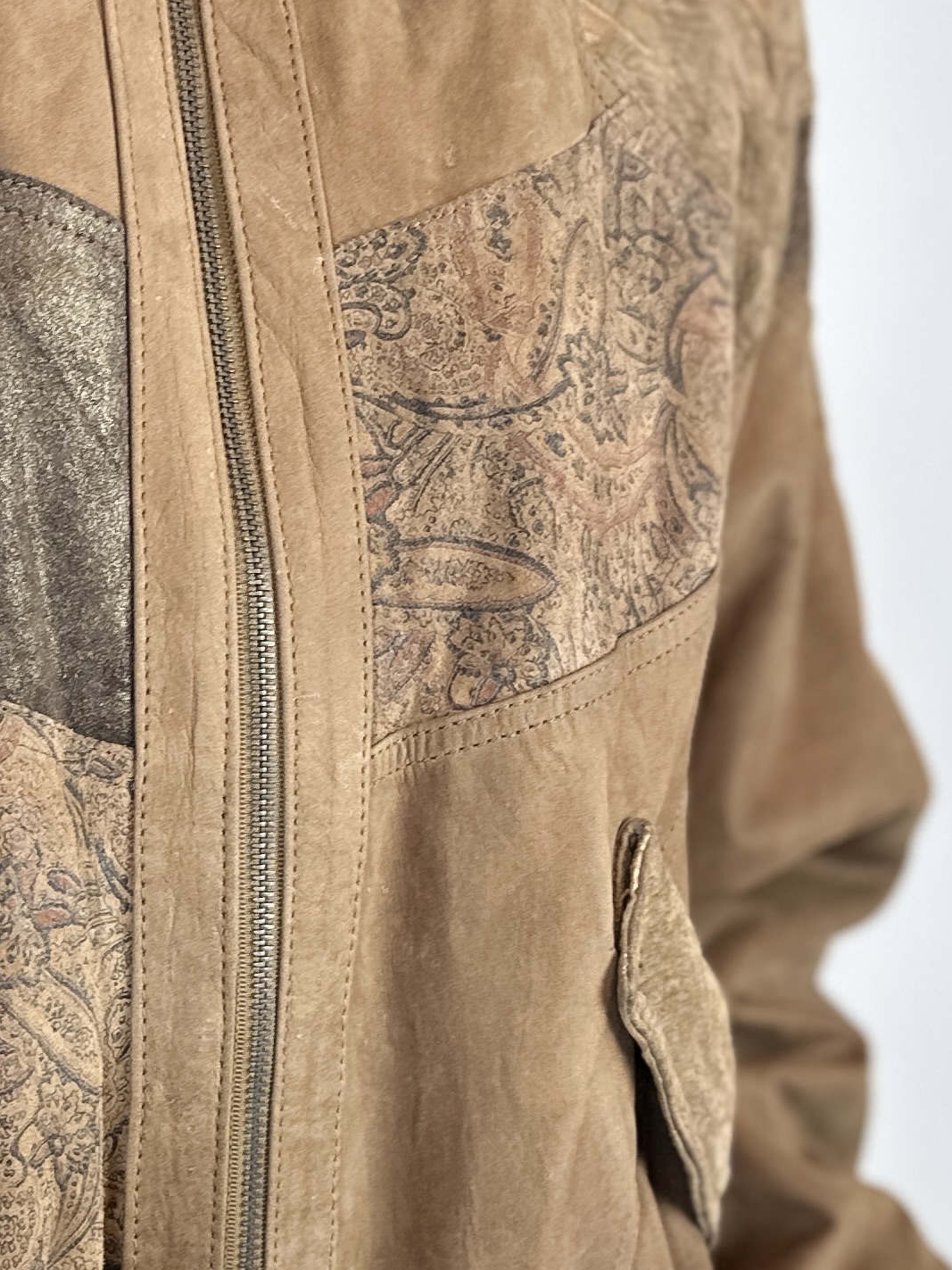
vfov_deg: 28.2
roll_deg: -1.4
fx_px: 2494
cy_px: 946
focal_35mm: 68
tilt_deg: -12.9
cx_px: -101
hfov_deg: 20.6
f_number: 1.78
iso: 50
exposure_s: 1/107
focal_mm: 6.86
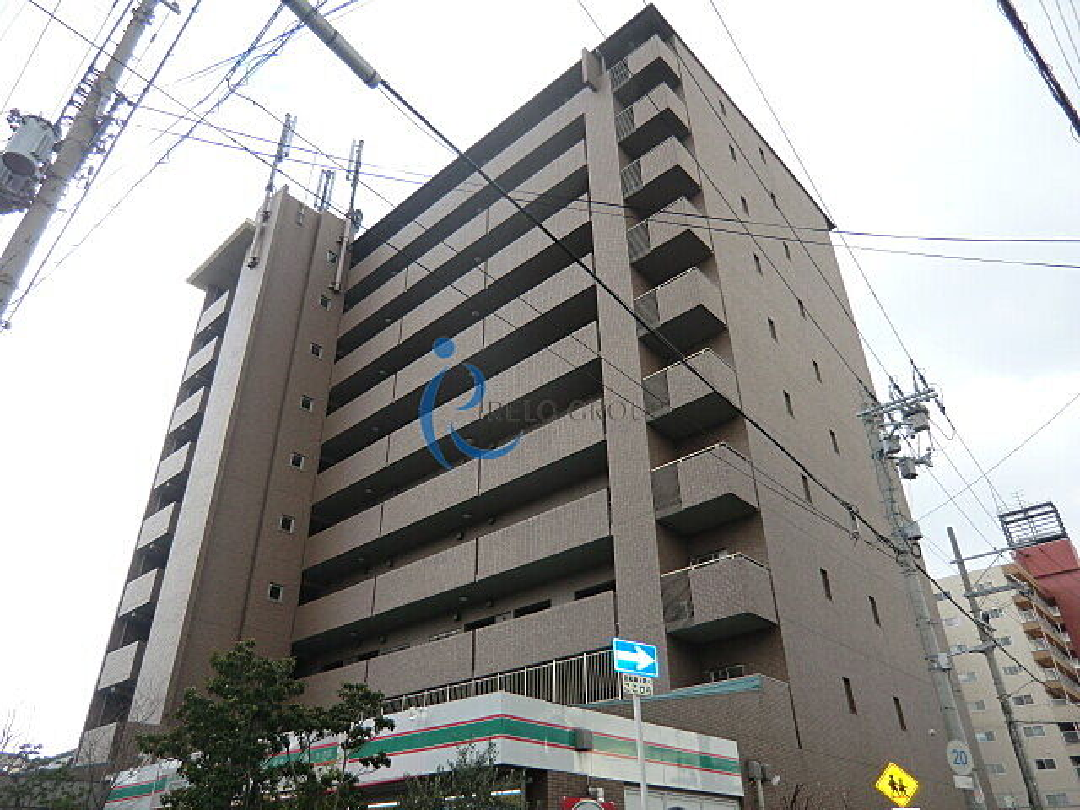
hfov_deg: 71.6
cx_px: 540
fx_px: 749
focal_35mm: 24
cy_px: 405
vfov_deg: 56.8
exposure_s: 1/125
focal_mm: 4.3
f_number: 3.2
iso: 64
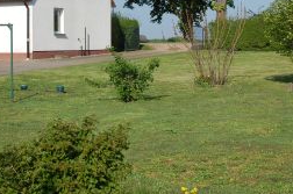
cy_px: 19
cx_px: 110
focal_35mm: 93
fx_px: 755
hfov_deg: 21.9
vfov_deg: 14.5
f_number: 10
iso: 200
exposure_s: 1/400
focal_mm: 26
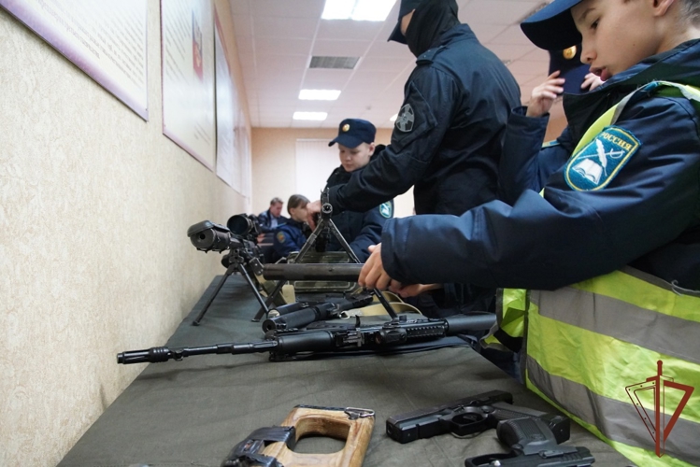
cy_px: 234
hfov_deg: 64.5
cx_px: 350
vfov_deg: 45.7
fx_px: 554
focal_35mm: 28
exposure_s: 1/125
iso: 6400
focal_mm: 19
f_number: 4
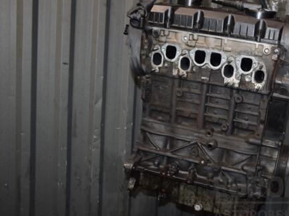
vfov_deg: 32.1
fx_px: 376
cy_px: 96
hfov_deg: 41.3
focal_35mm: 45
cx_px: 201
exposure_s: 1/60
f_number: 5
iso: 800
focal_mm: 22
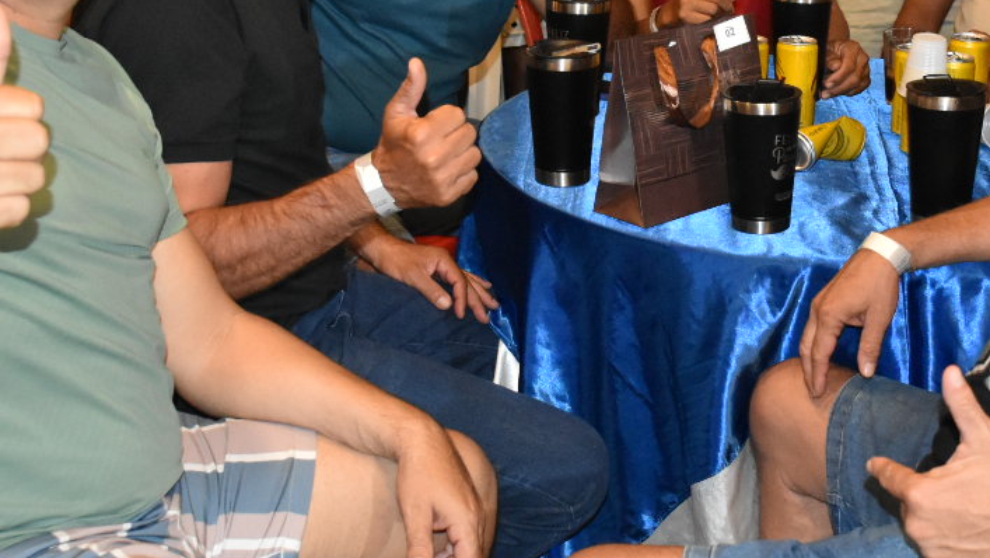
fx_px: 1890
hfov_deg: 29.1
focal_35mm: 72
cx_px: 686
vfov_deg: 16.7
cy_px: 137
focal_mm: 20
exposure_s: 1/100
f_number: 4
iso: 3200
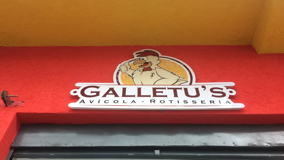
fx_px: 241
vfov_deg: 36.6
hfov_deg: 61.0
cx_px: 141
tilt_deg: +48.6
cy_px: 89
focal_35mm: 32
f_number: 2.2
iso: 32
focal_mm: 4.15
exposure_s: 1/60
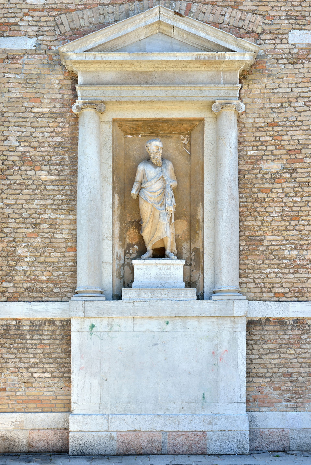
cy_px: 232
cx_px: 156
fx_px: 622
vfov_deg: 41.1
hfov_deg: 28.1
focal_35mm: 48
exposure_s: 1/80
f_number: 11
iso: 100
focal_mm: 48
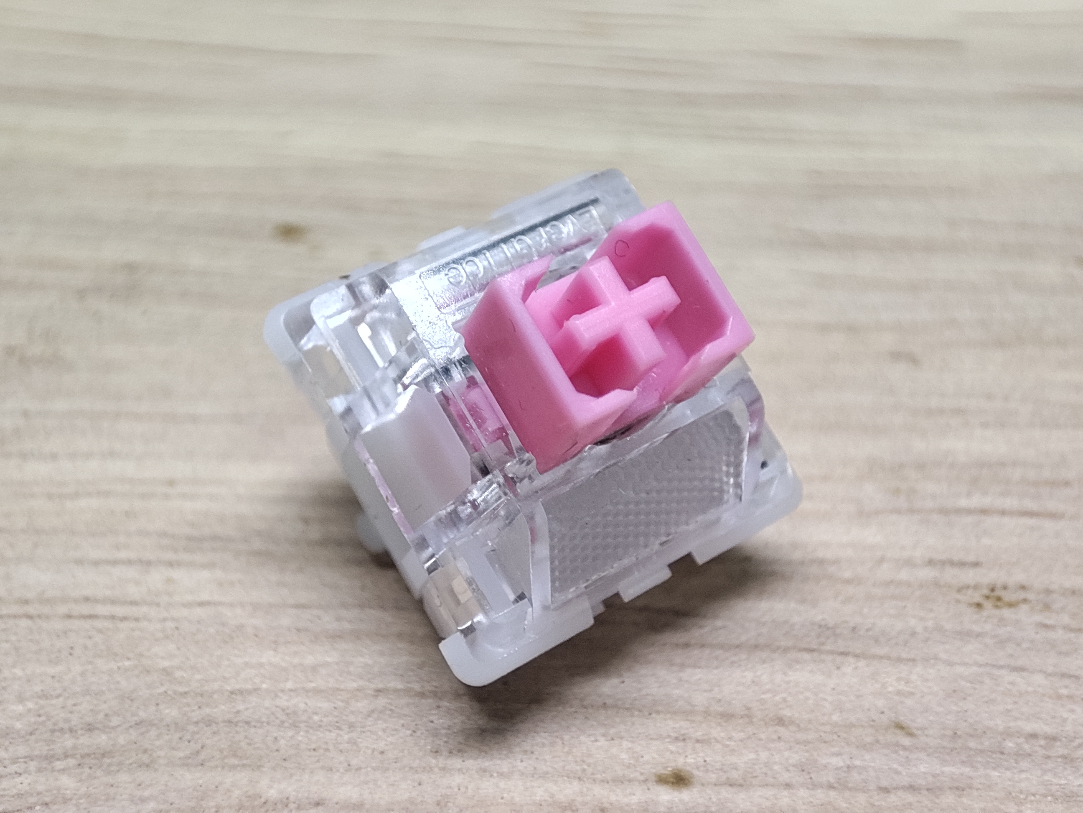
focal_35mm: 48
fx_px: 1502
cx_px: 542
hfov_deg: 39.7
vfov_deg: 30.3
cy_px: 406
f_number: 2.4
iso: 121
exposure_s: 1/50
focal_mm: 4.03
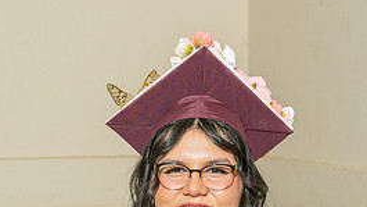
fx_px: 1936
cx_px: 127
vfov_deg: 6.1
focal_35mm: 199
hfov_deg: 10.8
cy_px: 257
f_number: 5.6
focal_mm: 70
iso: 400
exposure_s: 1/200
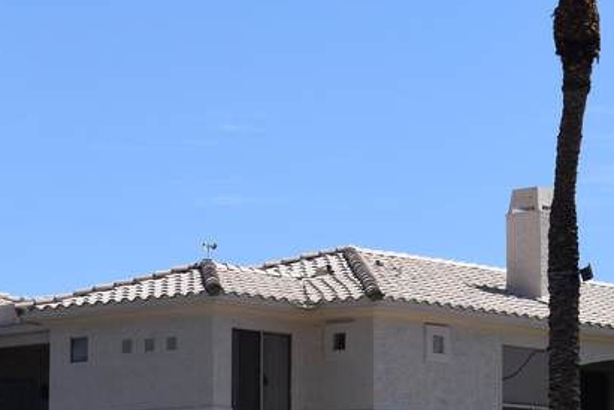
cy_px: 189
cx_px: 409
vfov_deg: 7.3
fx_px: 3189
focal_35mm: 187
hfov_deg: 11.0
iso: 200
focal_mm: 40
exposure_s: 1/400
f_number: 10
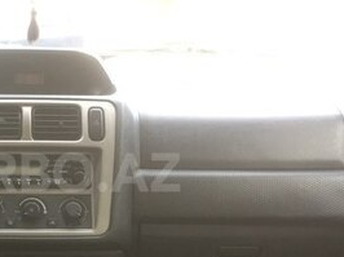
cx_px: 48
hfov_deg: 26.3
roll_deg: -1.0
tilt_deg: -9.5
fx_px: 715
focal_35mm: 72
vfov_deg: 20.3
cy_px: 172
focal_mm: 4.15
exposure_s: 1/33
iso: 100
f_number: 2.2
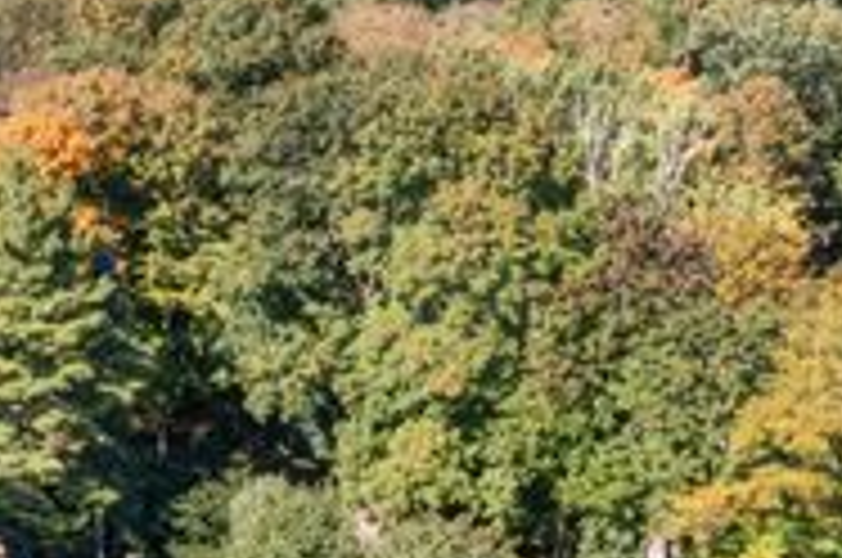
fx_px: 1751
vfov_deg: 17.3
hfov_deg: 25.9
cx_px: 41
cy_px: 677
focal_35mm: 75
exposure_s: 1/80
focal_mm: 10.26
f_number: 11
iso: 200
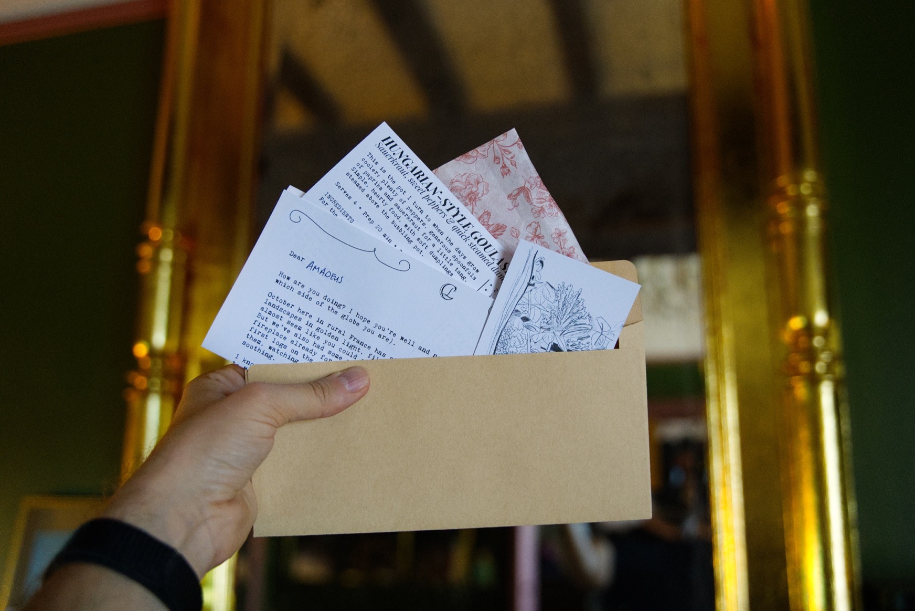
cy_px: 297
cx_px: 469
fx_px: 814
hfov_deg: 58.7
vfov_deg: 41.1
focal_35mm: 32
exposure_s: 1/160
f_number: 2.8
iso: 3200
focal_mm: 31
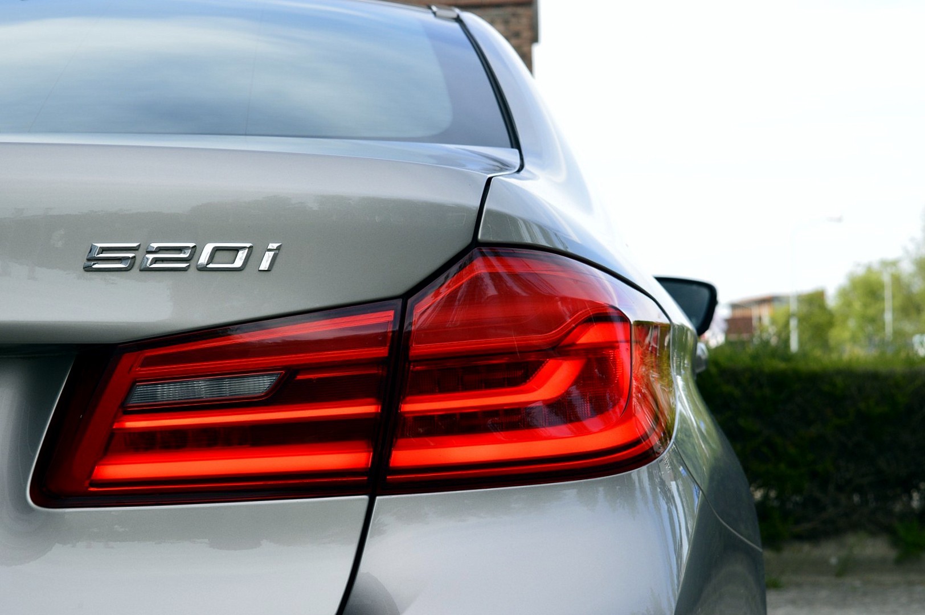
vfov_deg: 16.5
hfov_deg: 24.6
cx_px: 462
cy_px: 308
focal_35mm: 82
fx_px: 2118
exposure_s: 1/250
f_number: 10
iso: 400
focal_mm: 55
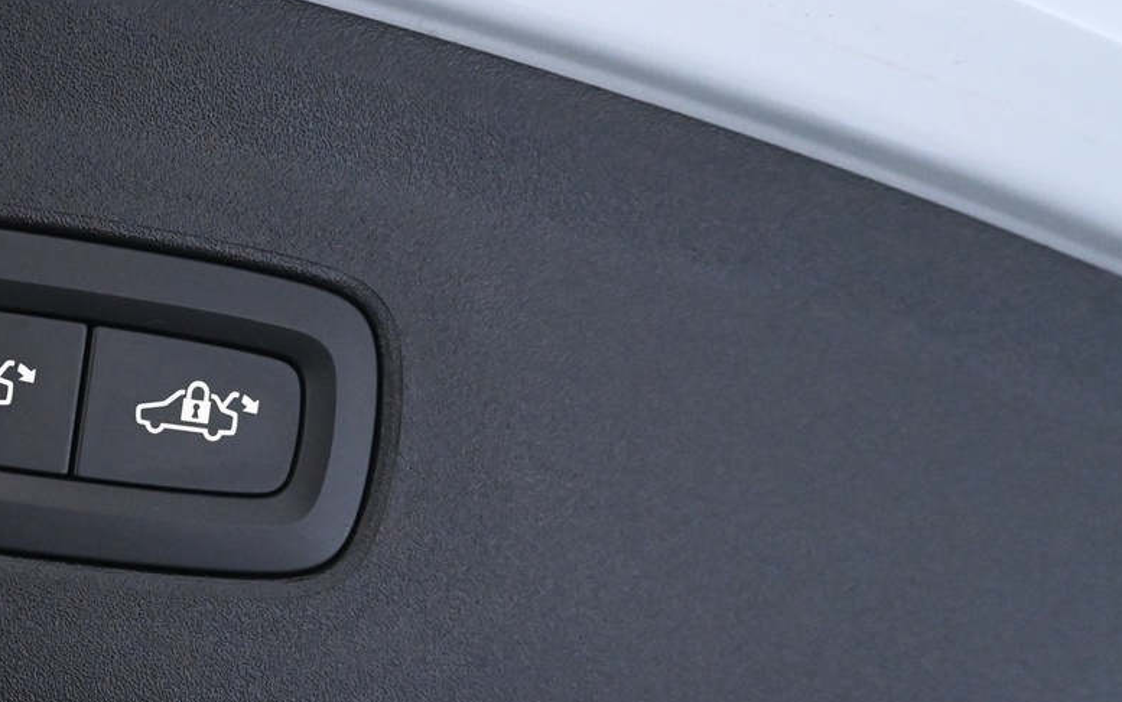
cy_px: 360
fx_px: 1560
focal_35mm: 51
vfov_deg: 25.4
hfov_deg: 35.7
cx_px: 0
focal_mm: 16
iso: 4000
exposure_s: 1/100
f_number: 5
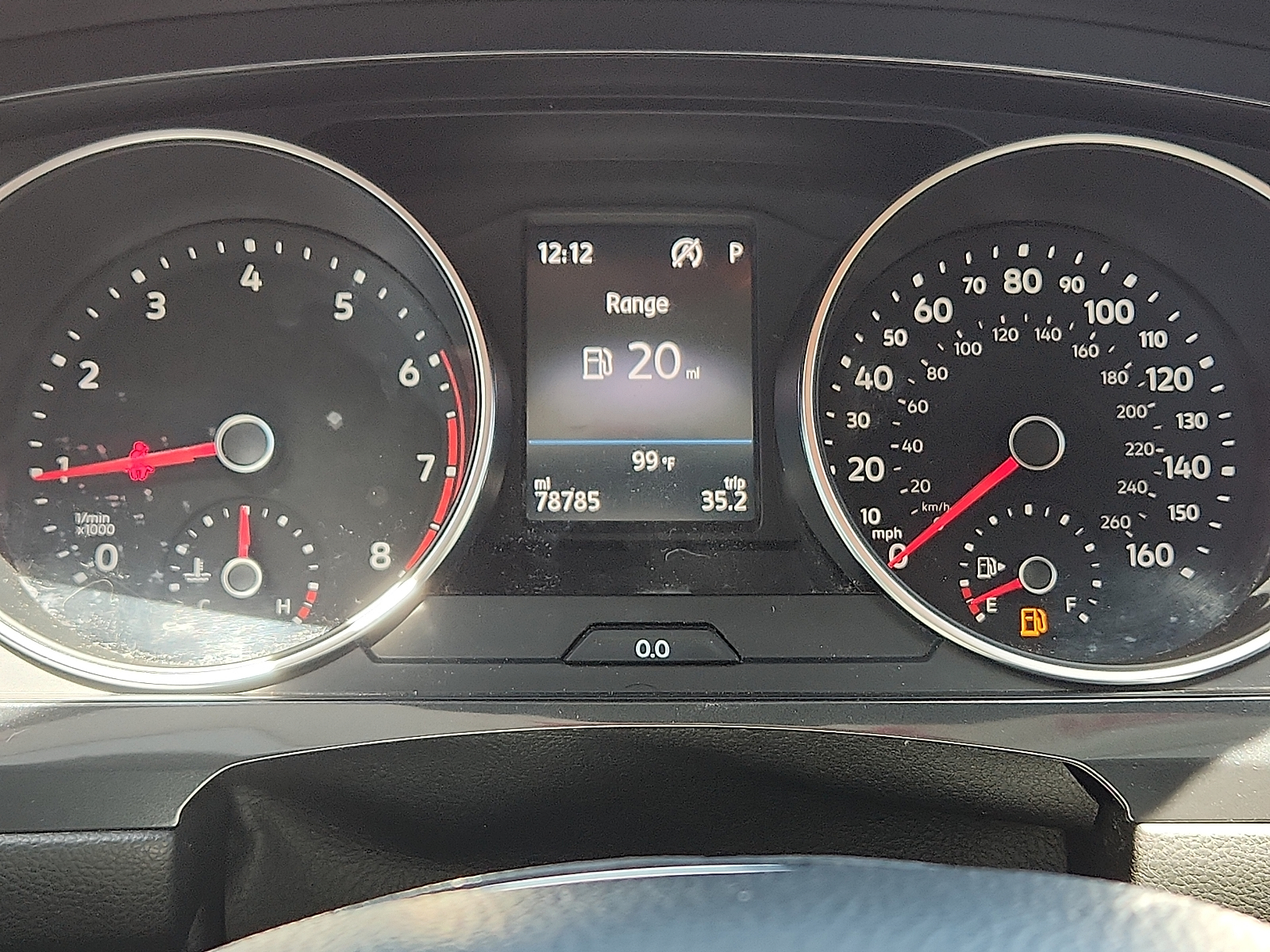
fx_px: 844
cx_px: 635
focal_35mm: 23
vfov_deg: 58.9
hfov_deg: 73.9
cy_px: 476
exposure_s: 1/50
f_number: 1.8
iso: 67
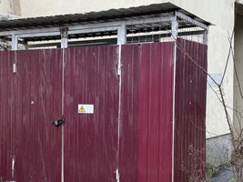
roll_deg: +0.5
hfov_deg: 26.7
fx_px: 505
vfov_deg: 20.4
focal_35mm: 72
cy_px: 114
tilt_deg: -2.7
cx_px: 64
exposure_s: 1/97
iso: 100
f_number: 1.78
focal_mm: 6.76
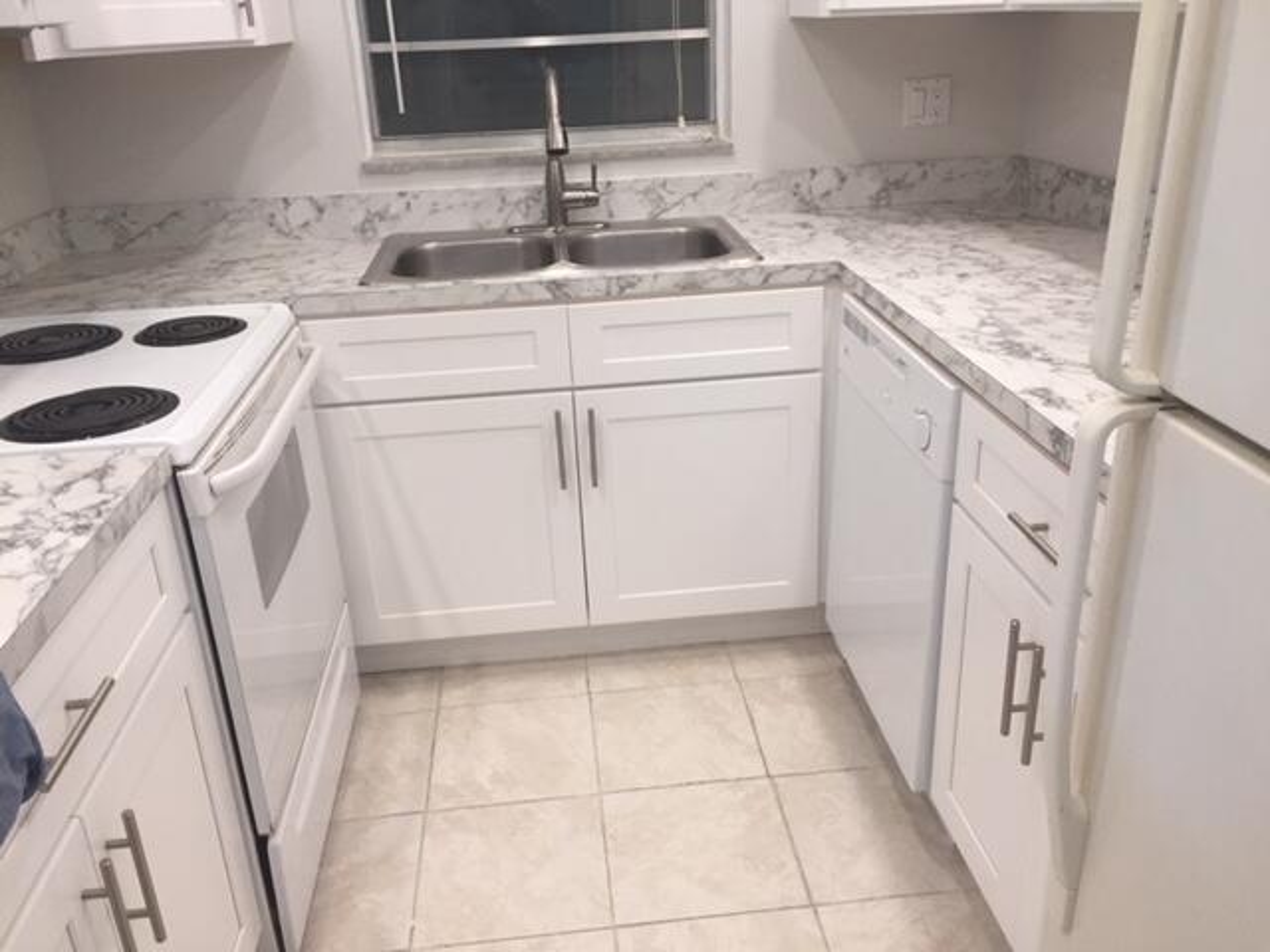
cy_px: 476
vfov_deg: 48.2
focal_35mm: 29
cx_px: 635
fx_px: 1064
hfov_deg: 61.7
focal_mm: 4.15
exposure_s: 1/30
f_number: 2.2
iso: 50
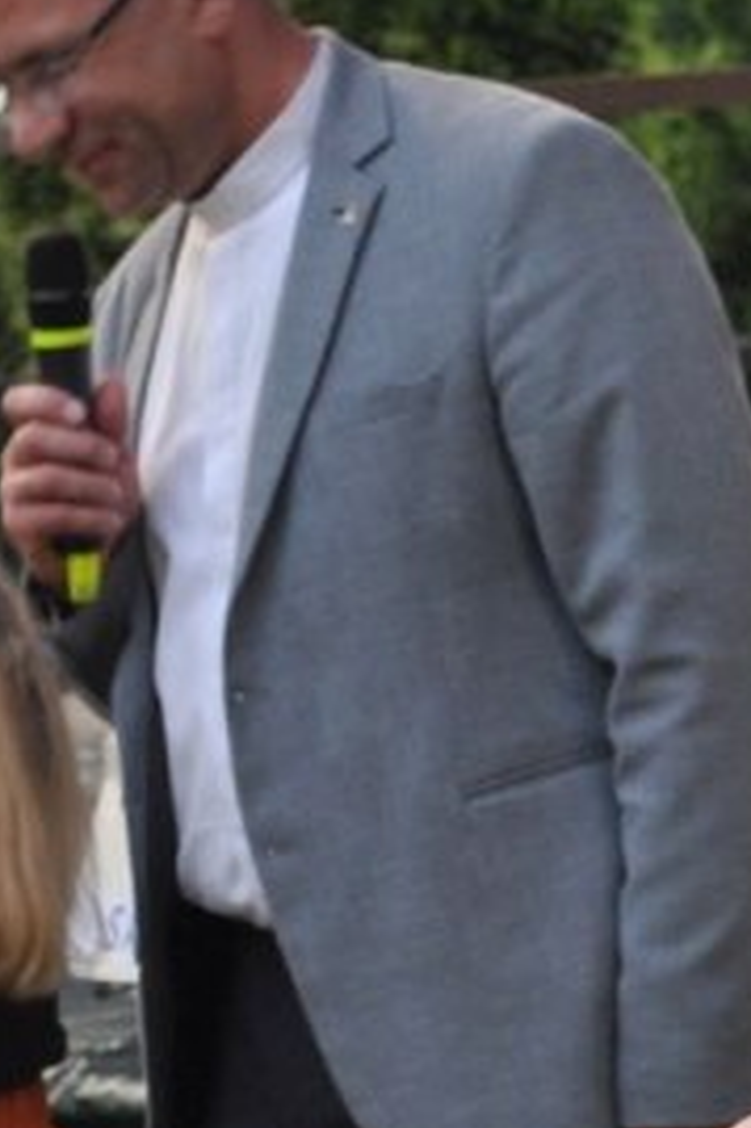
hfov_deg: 5.1
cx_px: -459
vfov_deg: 7.7
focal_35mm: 268
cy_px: 715
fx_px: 8396
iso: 640
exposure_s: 1/60
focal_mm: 40
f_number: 5.3
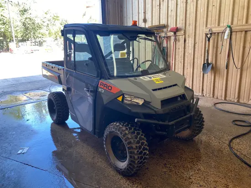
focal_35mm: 26
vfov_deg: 53.1
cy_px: 94
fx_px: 189
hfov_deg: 67.3
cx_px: 126
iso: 64
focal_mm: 4.25
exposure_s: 1/120
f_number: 1.8
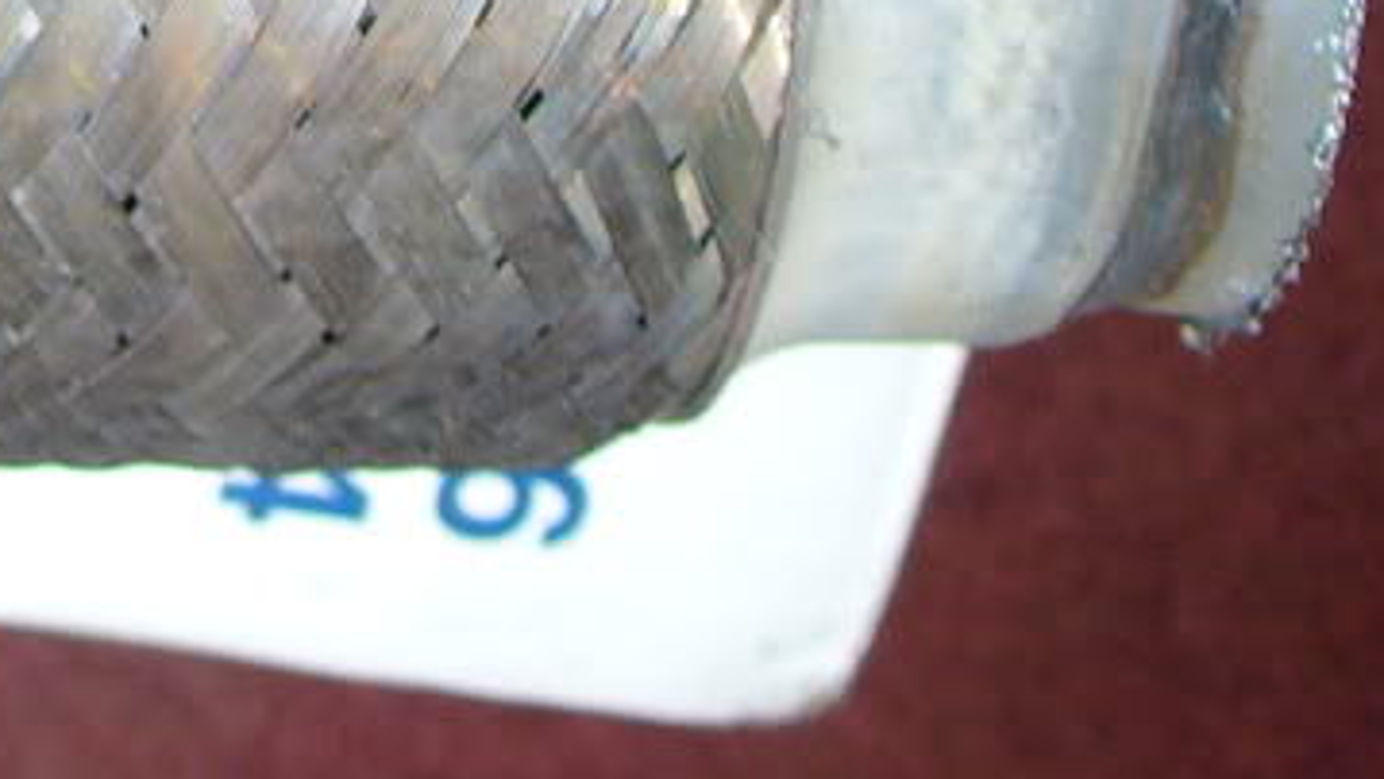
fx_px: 4221
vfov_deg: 10.3
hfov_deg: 17.7
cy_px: -293
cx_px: -301
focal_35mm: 115
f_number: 2.8
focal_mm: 6.1
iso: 100
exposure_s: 1/8
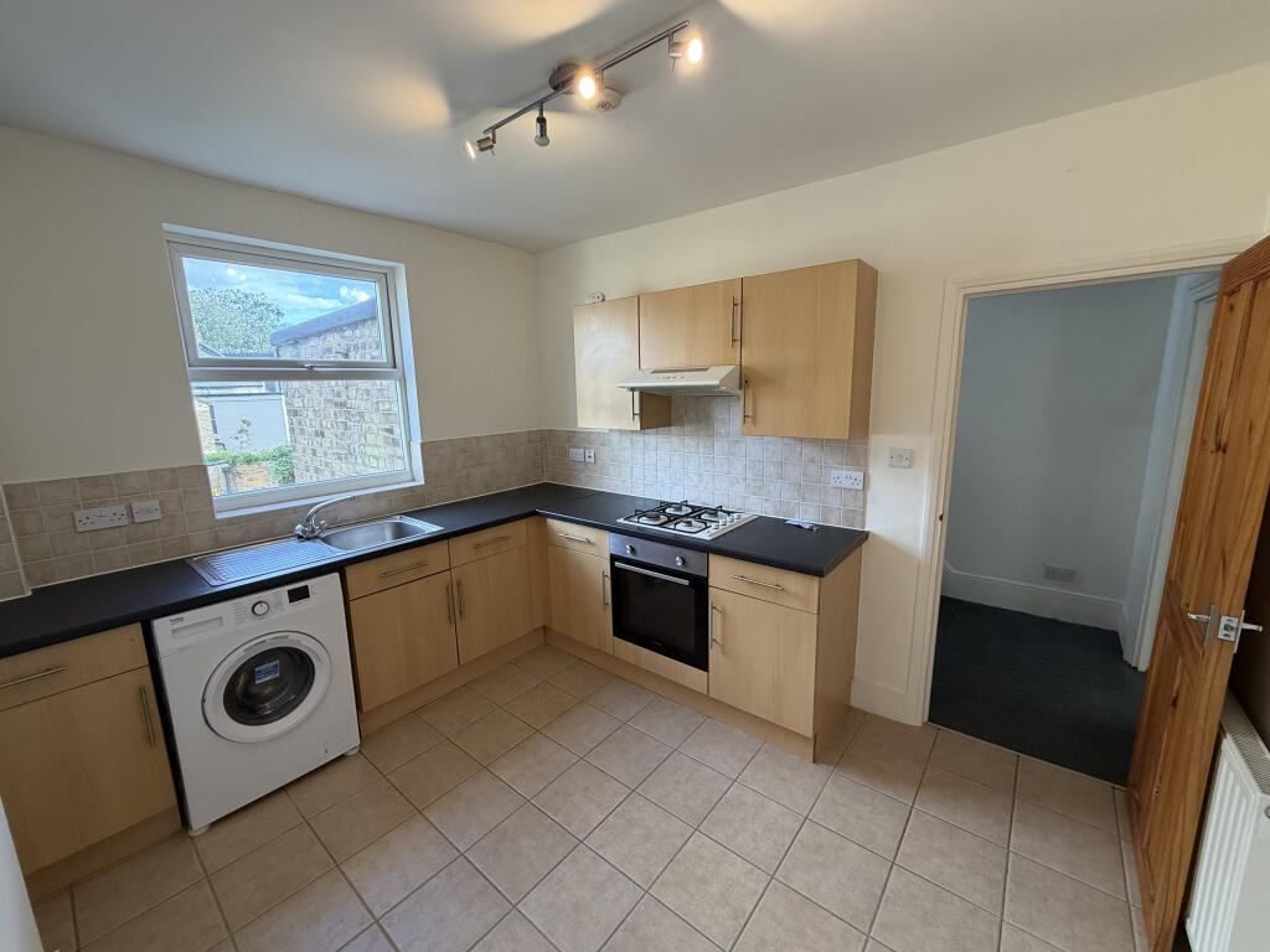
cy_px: 476
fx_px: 514
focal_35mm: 14
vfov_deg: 85.7
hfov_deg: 102.1
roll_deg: +1.5
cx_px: 635
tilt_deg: -9.9
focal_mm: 2.22
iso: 160
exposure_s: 1/100
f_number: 2.2
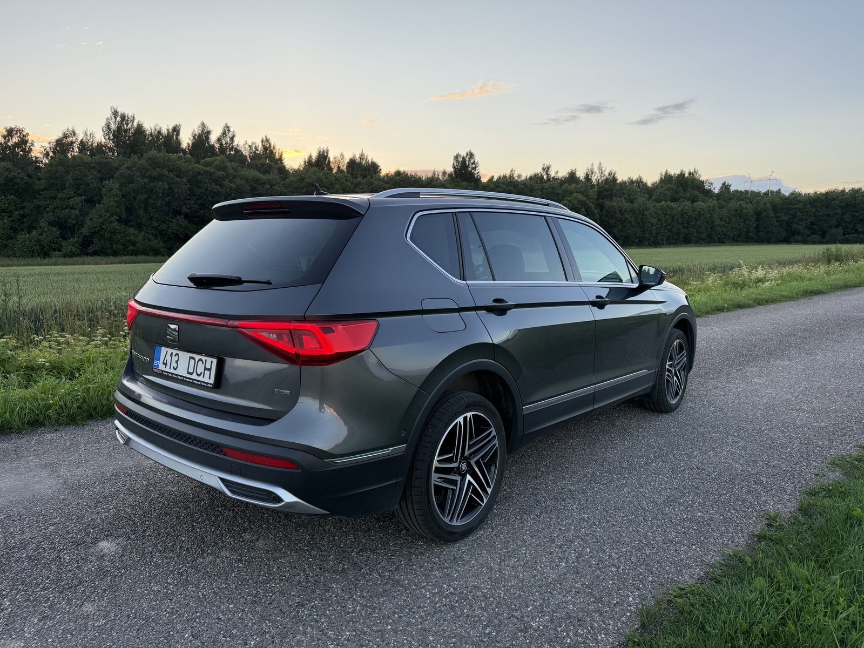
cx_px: 432
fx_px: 599
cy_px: 324
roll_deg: +0.6
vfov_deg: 56.8
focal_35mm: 24
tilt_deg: -7.5
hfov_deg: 71.6
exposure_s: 1/438
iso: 100
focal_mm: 6.76
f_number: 1.78
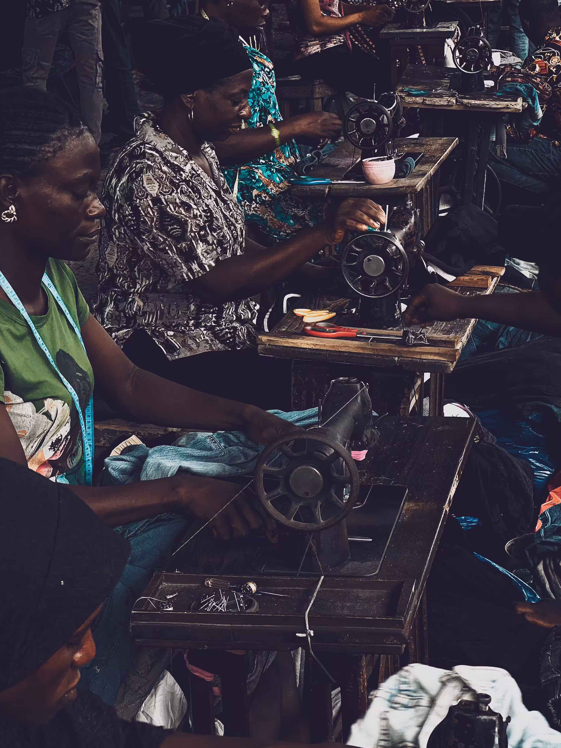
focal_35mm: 93
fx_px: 2009
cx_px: 269
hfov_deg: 15.9
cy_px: 405
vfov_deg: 21.1
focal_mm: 9
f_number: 2.8
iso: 40
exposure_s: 1/120
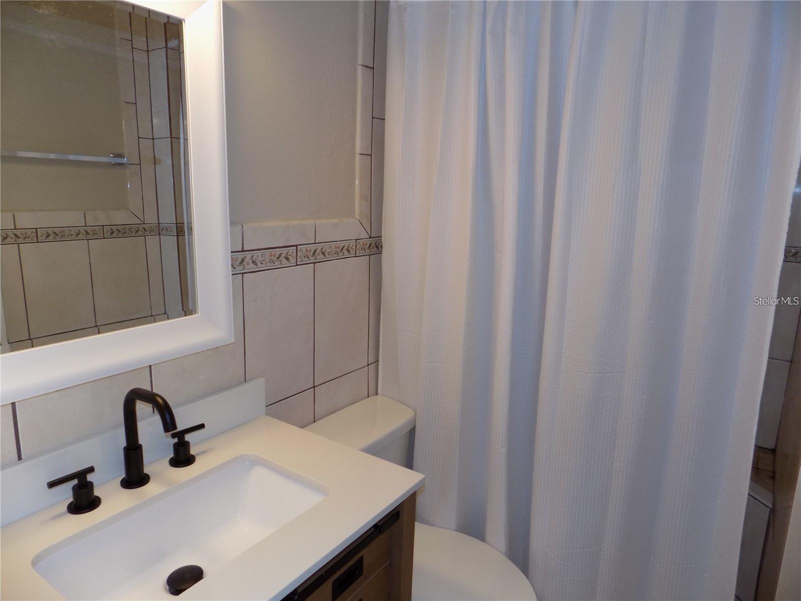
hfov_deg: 73.9
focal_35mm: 23
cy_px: 300
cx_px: 400
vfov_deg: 58.9
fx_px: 532
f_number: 3.1
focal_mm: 4
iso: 220
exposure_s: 1/30
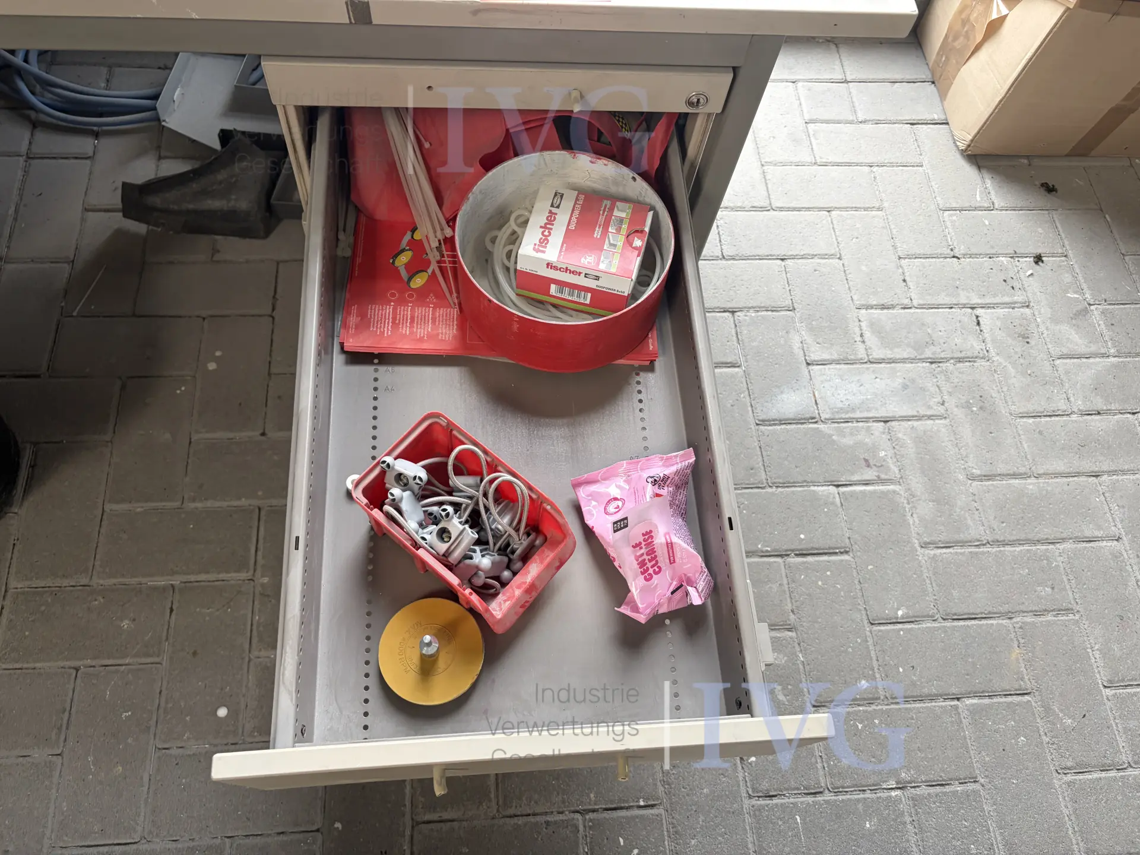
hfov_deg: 67.3
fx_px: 856
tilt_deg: -61.5
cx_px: 570
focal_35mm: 26
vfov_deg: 53.1
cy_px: 428
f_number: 1.6
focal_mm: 5.96
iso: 64
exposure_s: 1/121
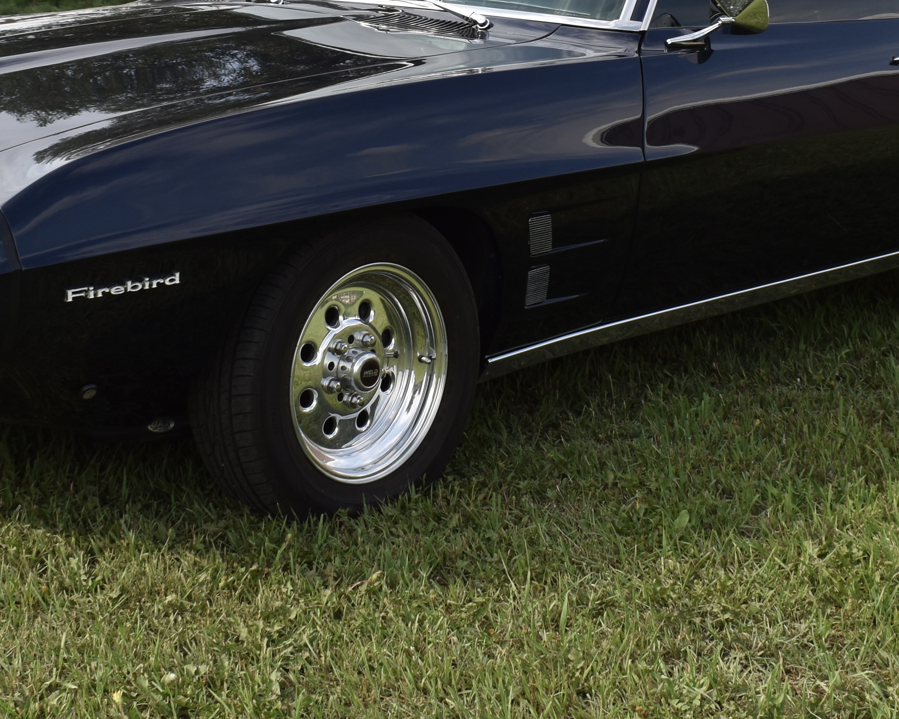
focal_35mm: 73
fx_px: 1942
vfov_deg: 20.7
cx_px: 363
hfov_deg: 26.0
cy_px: 149
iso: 100
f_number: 8
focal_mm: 24
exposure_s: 1/160
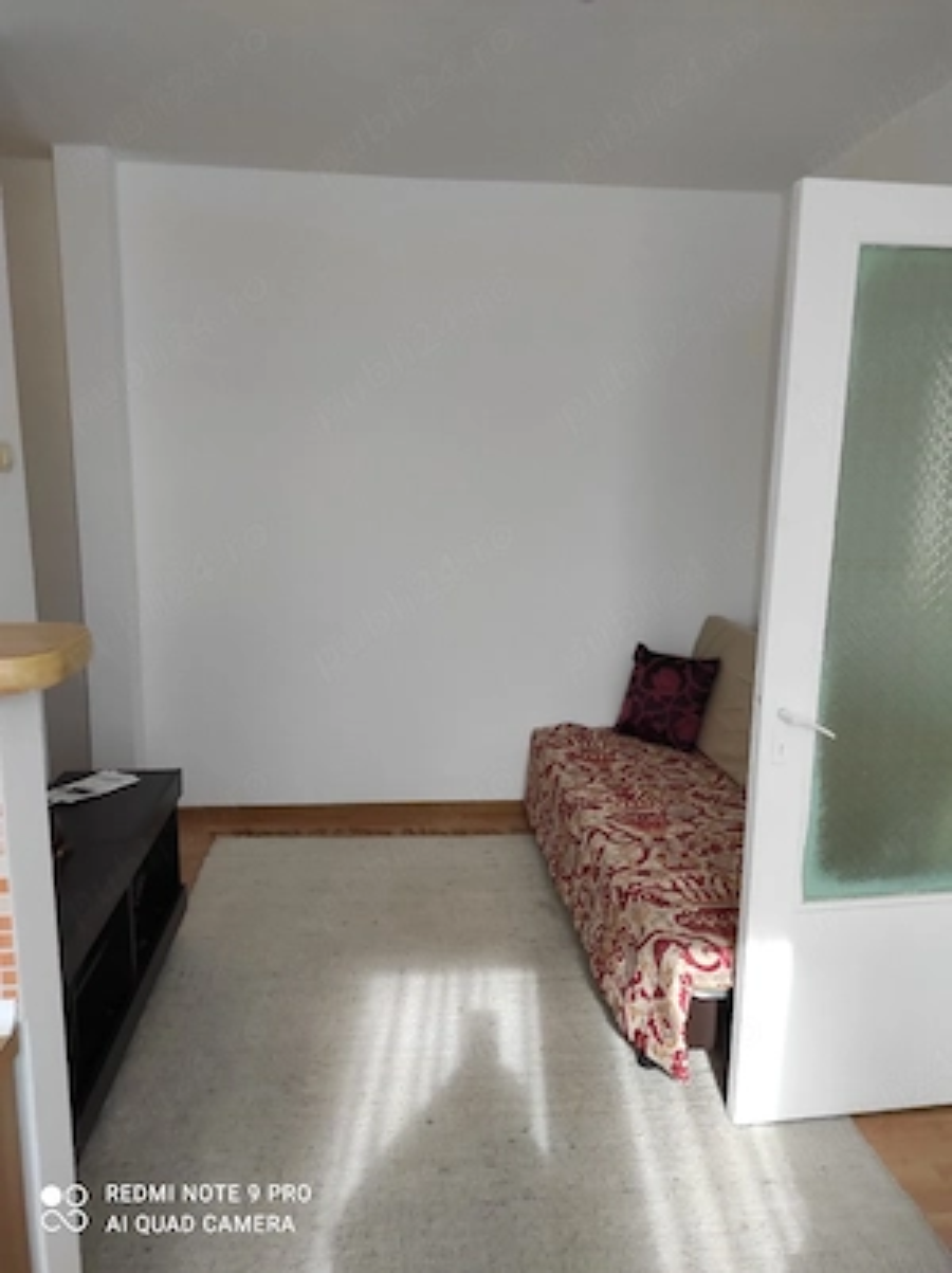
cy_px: 636
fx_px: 918
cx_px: 476
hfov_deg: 54.8
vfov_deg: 69.4
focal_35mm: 25
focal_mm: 5.43
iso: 223
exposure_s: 1/50
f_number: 1.89
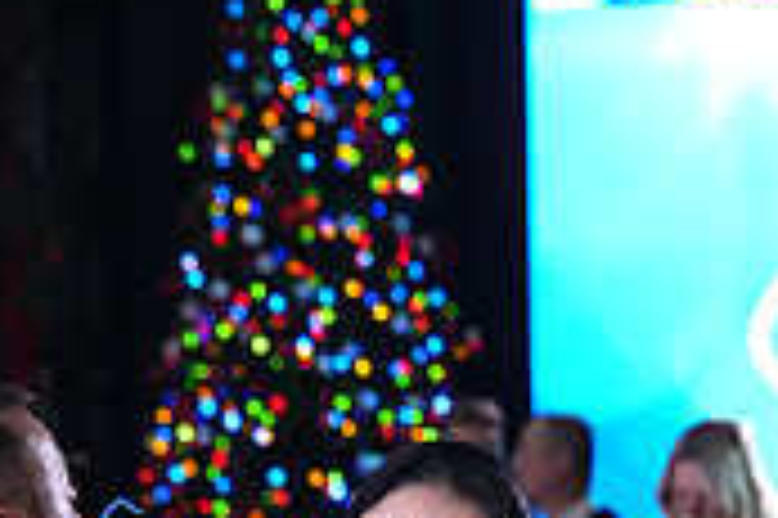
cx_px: 286
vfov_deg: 3.2
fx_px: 9219
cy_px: 1243
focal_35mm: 427
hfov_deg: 4.8
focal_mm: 127
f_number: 6.3
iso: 10000
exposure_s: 1/400
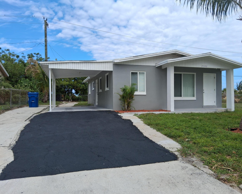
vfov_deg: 51.5
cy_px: 100
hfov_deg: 62.1
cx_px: 129
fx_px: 201
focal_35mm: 28
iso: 25
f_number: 1.8
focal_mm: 3.98
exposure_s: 1/536
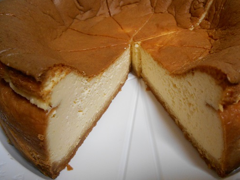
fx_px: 229
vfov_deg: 42.9
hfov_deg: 55.1
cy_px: 86
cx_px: 140
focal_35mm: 33
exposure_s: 1/25
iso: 400
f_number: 3.4
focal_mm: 4.7
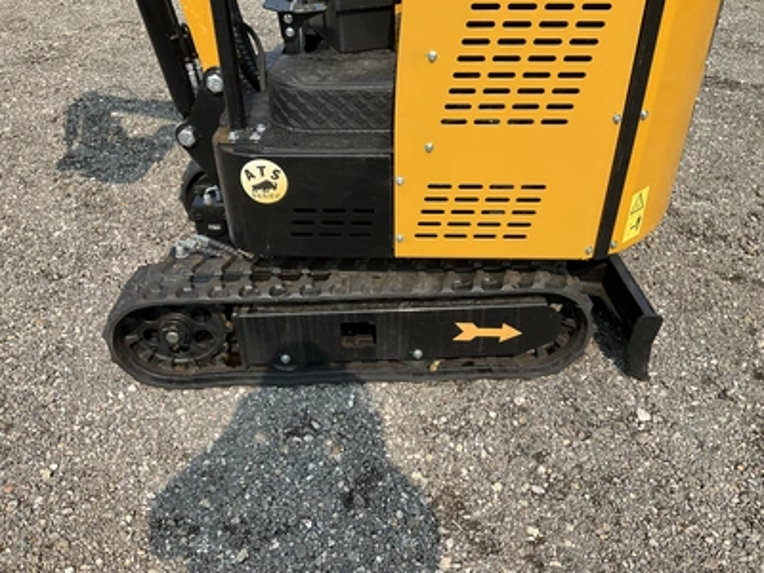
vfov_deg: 48.2
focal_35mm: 29
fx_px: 640
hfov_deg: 61.7
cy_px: 286
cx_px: 382
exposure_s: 1/1121
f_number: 1.8
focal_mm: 3
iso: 25
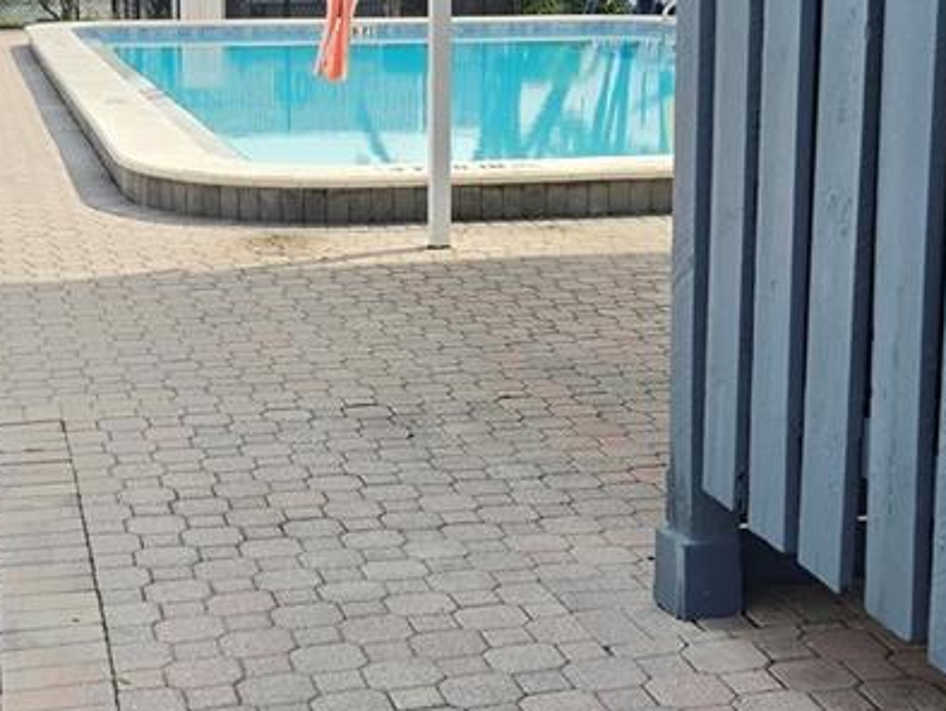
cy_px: 245
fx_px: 1914
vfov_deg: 21.0
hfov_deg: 27.7
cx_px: 372
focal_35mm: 70
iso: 80
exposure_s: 1/4661
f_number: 1.8
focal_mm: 5.4
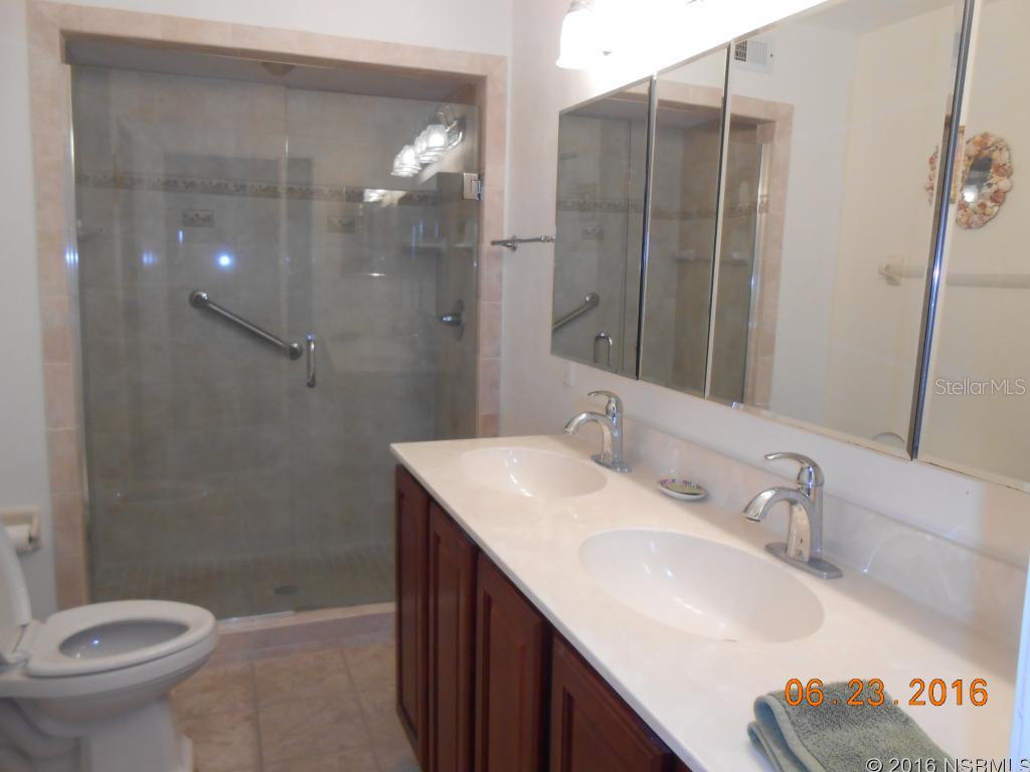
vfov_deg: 53.1
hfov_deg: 67.3
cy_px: 386
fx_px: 774
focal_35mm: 26
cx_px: 515
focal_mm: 4.6
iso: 200
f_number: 3.5
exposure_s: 1/30
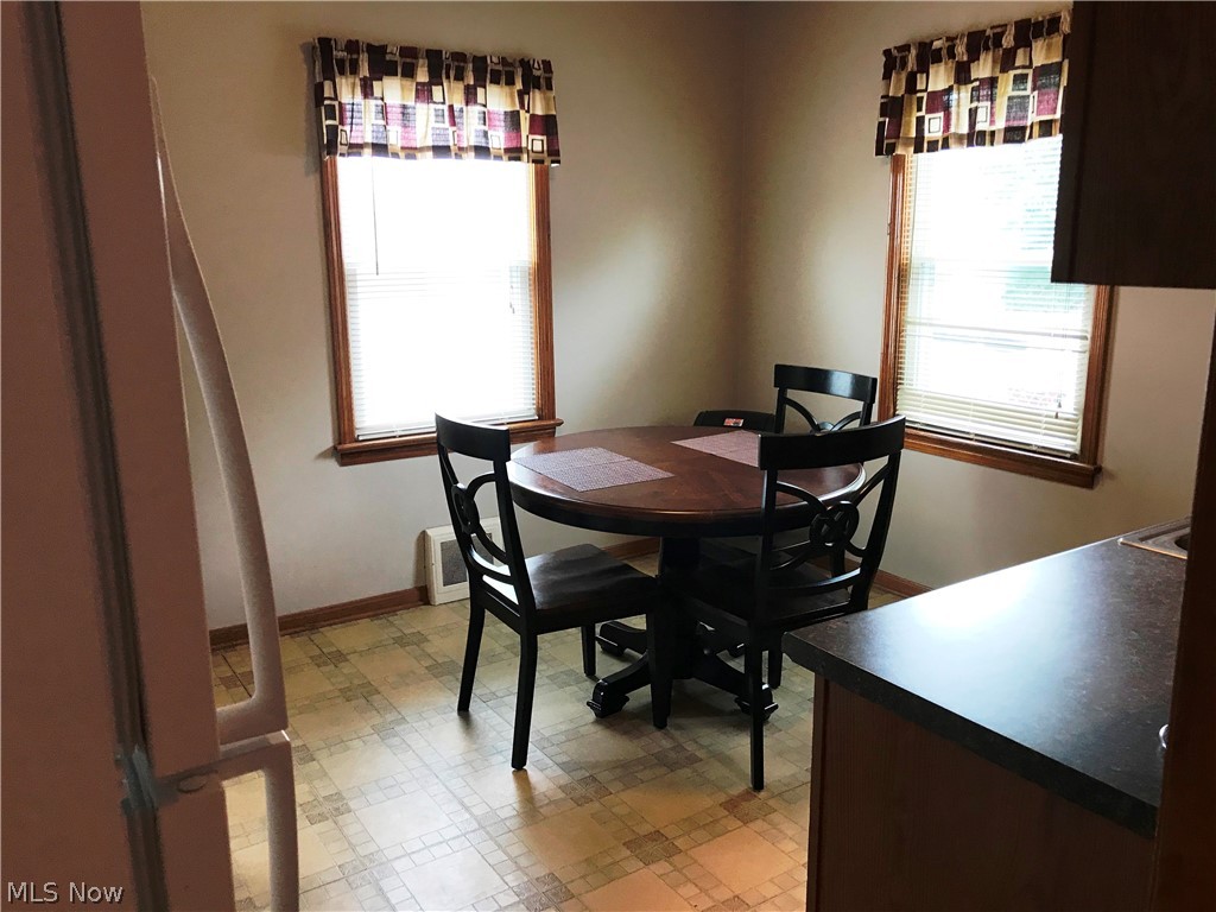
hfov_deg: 63.4
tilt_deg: -12.3
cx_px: 608
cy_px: 456
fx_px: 984
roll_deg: +0.7
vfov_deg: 49.7
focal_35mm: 28
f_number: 1.8
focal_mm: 3.99
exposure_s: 1/24
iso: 40
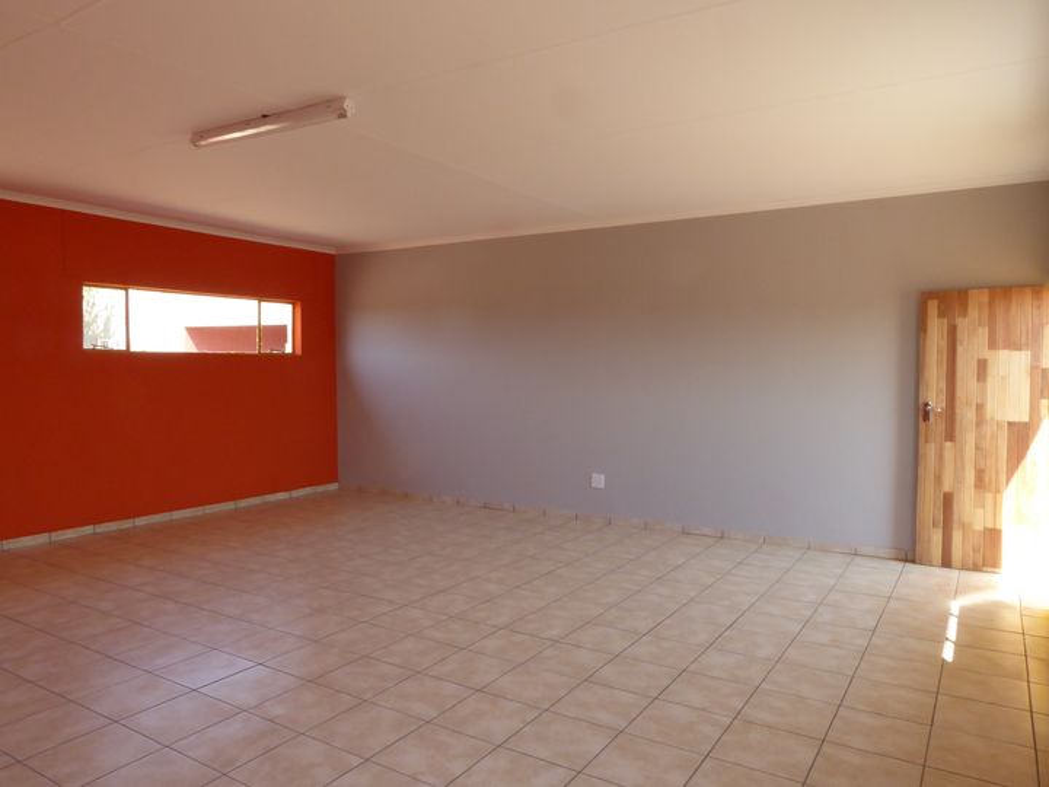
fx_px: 727
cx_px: 524
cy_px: 394
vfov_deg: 56.8
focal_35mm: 24
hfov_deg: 71.6
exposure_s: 1/60
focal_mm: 4.3
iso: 320
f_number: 7.1
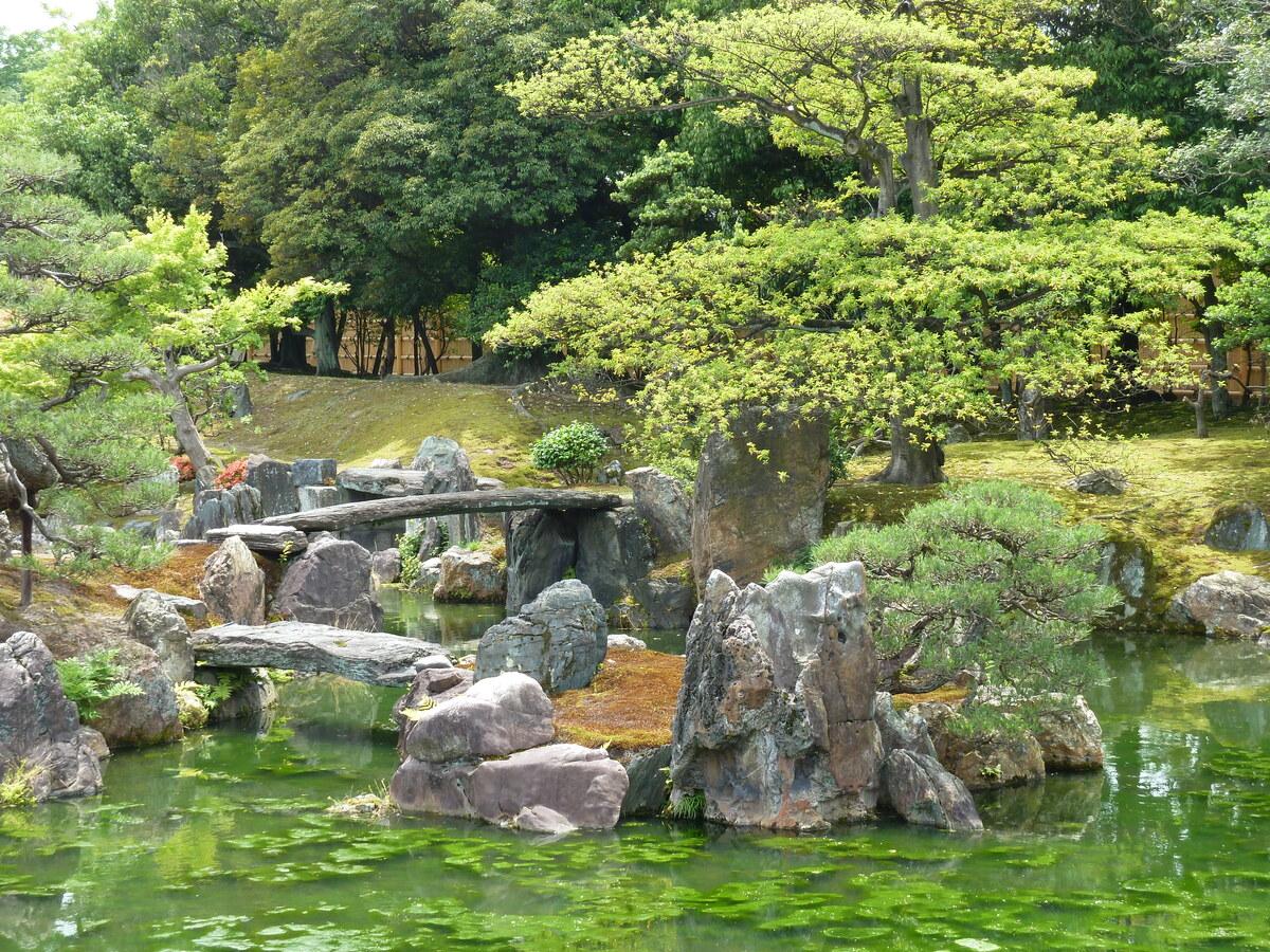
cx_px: 635
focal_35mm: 72
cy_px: 476
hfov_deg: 27.0
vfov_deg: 20.4
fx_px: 2642
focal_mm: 11.9
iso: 80
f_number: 4.1
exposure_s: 1/100
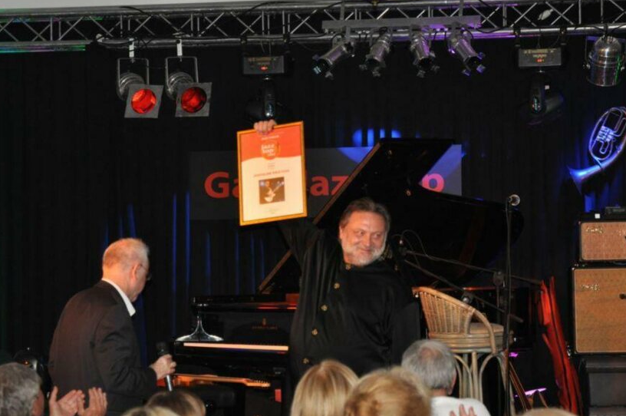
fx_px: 2154
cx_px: 276
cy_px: 199
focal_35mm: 124
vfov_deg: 11.0
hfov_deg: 16.5
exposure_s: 1/60
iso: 800
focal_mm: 70
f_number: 4.5
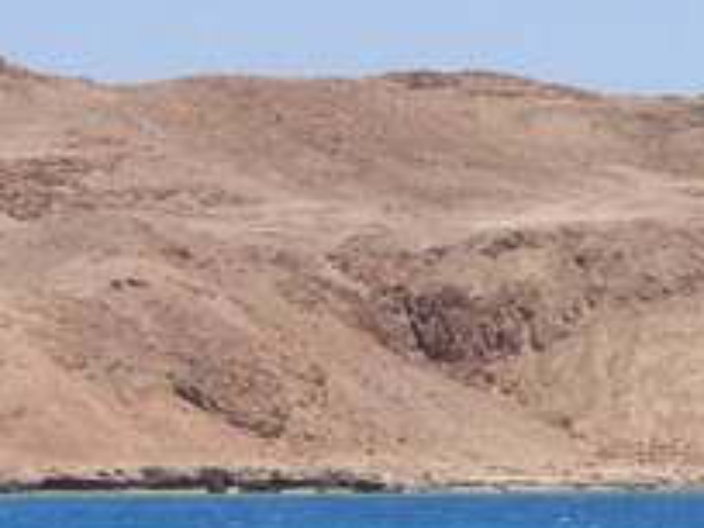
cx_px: 745
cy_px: 424
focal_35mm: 555
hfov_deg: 3.6
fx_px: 11287
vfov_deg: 2.7
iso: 80
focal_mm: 39.2
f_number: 4.6
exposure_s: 1/1000
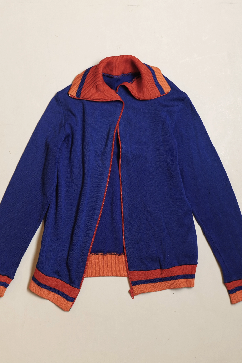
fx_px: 565
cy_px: 180
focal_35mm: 56
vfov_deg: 35.6
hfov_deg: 24.2
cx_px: 118
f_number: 5
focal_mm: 32
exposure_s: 1/50
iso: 400
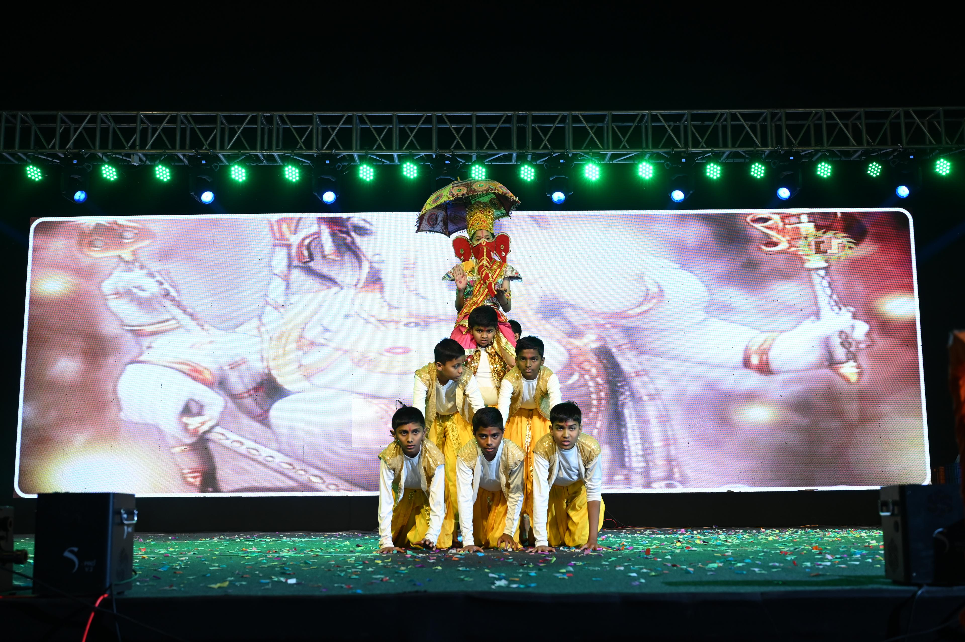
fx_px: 1125
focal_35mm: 42
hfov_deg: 46.4
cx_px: 482
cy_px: 321
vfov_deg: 31.8
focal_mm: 42
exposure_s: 1/125
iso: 500
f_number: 5
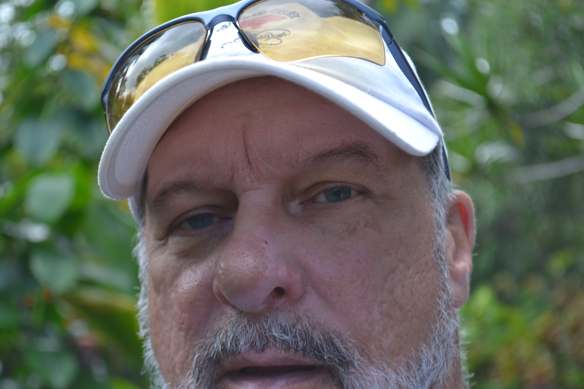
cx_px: 292
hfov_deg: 24.6
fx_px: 1338
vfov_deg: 16.6
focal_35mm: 82
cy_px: 194
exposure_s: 1/60
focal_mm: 55
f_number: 5.6
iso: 100
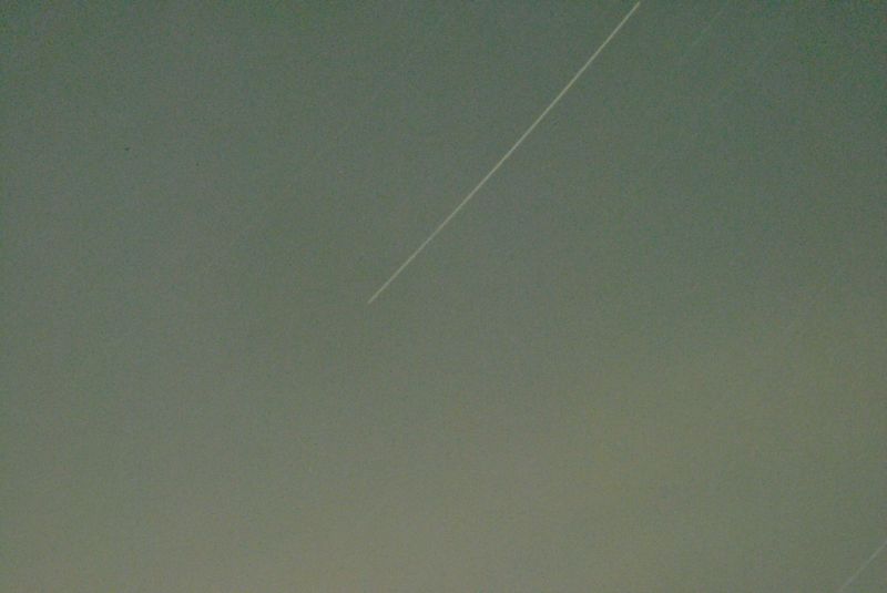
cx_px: 444
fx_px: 2774
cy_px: 296
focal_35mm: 112
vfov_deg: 12.2
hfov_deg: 18.2
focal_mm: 75
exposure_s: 1800
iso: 800
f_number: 36
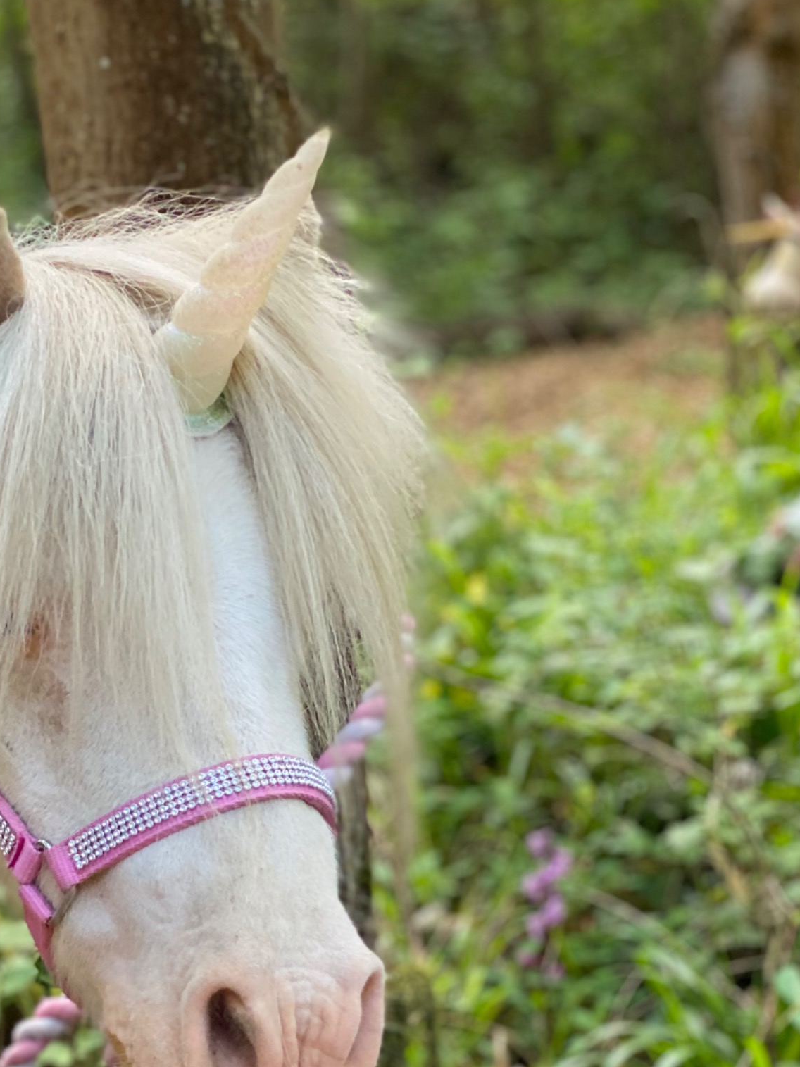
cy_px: 885
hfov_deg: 14.2
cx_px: 30
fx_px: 3174
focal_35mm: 103
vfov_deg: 18.9
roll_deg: +2.8
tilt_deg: -13.1
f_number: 2
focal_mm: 6
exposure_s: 1/122
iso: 80
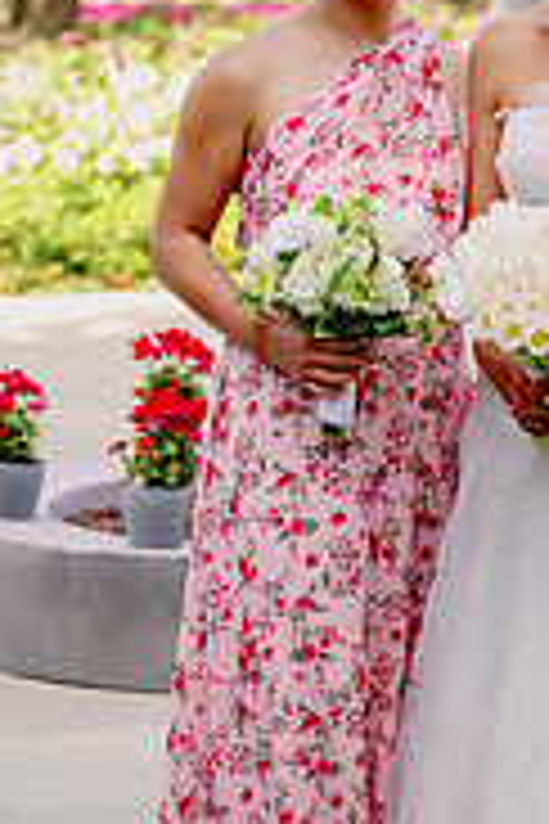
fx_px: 3317
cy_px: 333
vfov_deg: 14.1
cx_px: 450
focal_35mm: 145
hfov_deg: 9.4
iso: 200
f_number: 2.8
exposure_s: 1/640
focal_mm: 59
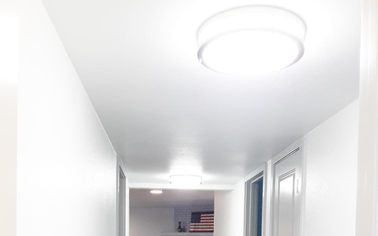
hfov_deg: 49.3
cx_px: 188
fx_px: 412
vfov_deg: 29.2
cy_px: 252
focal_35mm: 40
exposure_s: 1/30
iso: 100
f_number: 1.9
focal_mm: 3.7
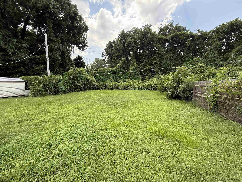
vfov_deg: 85.7
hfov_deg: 102.1
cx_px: 121
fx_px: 98
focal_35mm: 14
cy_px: 91
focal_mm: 2.22
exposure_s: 1/331
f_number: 2.2
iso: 64
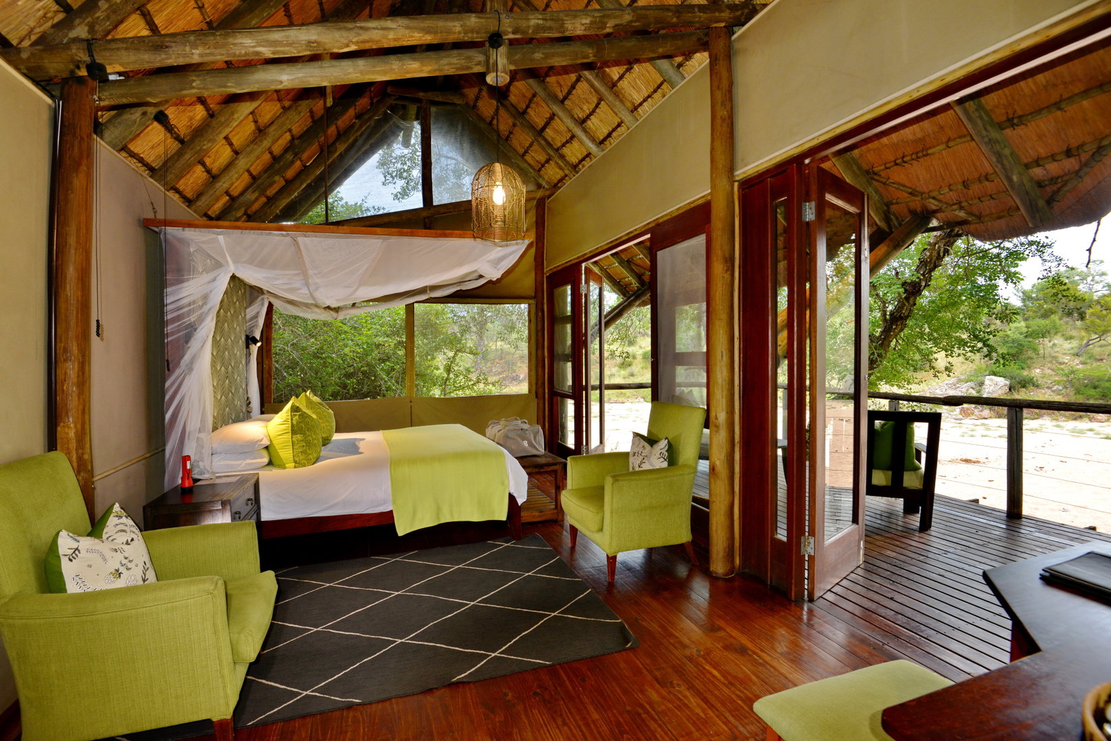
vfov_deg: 73.8
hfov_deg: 96.7
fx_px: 494
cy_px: 370
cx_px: 556
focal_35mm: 16
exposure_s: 1/10
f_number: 7.1
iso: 320
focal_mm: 16
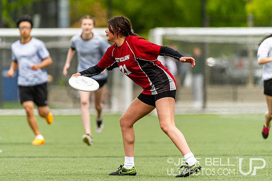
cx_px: 129
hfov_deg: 3.7
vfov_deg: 2.5
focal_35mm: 558
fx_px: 4215
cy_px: 63
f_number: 4
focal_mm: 400
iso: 200
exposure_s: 1/1000
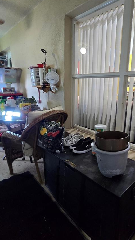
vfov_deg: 86.6
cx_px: 97
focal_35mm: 20
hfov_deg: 53.9
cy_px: 121
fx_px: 127
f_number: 2.2
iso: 500
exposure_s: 1/60
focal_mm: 2.2
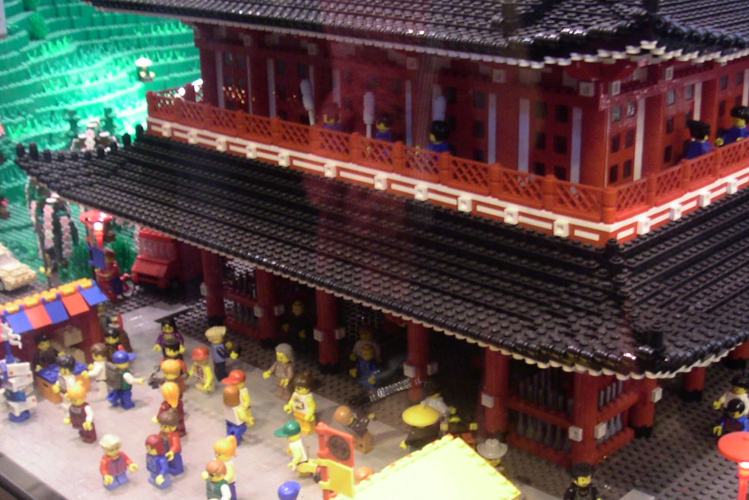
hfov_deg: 39.5
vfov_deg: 27.0
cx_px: 438
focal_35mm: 50
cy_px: 293
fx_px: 1040
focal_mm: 5.7
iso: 100
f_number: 2.8
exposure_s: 1/3
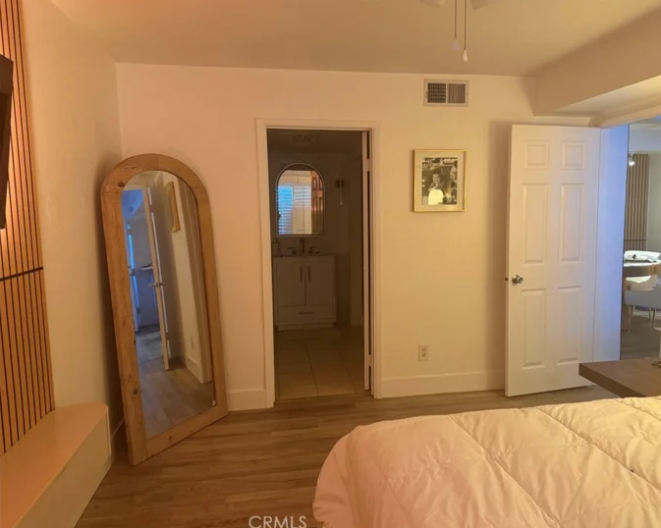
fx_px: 508
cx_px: 366
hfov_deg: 65.9
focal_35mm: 26
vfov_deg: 54.9
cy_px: 258
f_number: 1.78
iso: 400
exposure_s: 1/60
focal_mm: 6.76
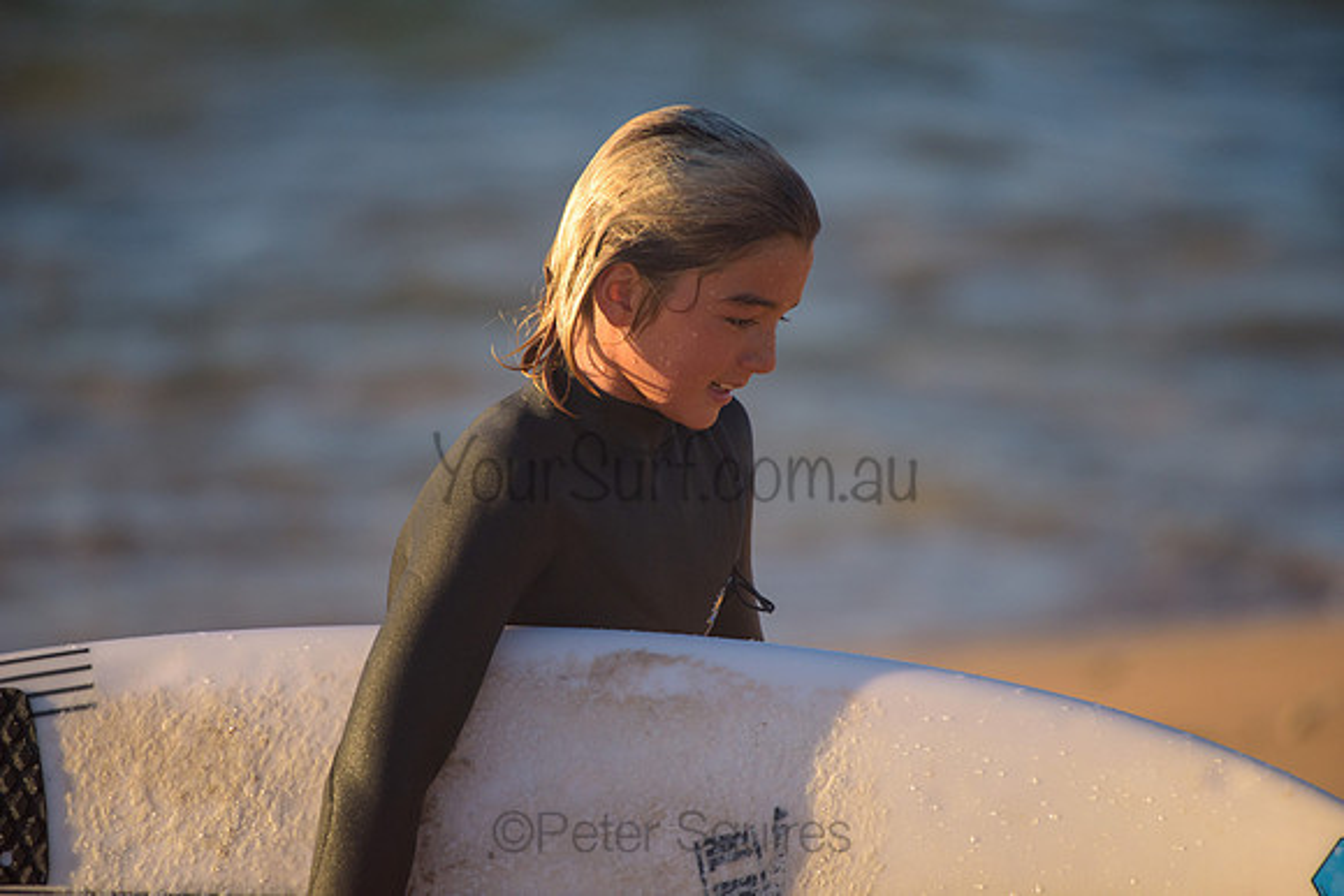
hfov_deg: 4.1
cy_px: 448
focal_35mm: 500
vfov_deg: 2.8
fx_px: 18670
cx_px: 672
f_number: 5.6
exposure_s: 1/2000
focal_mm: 500
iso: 900
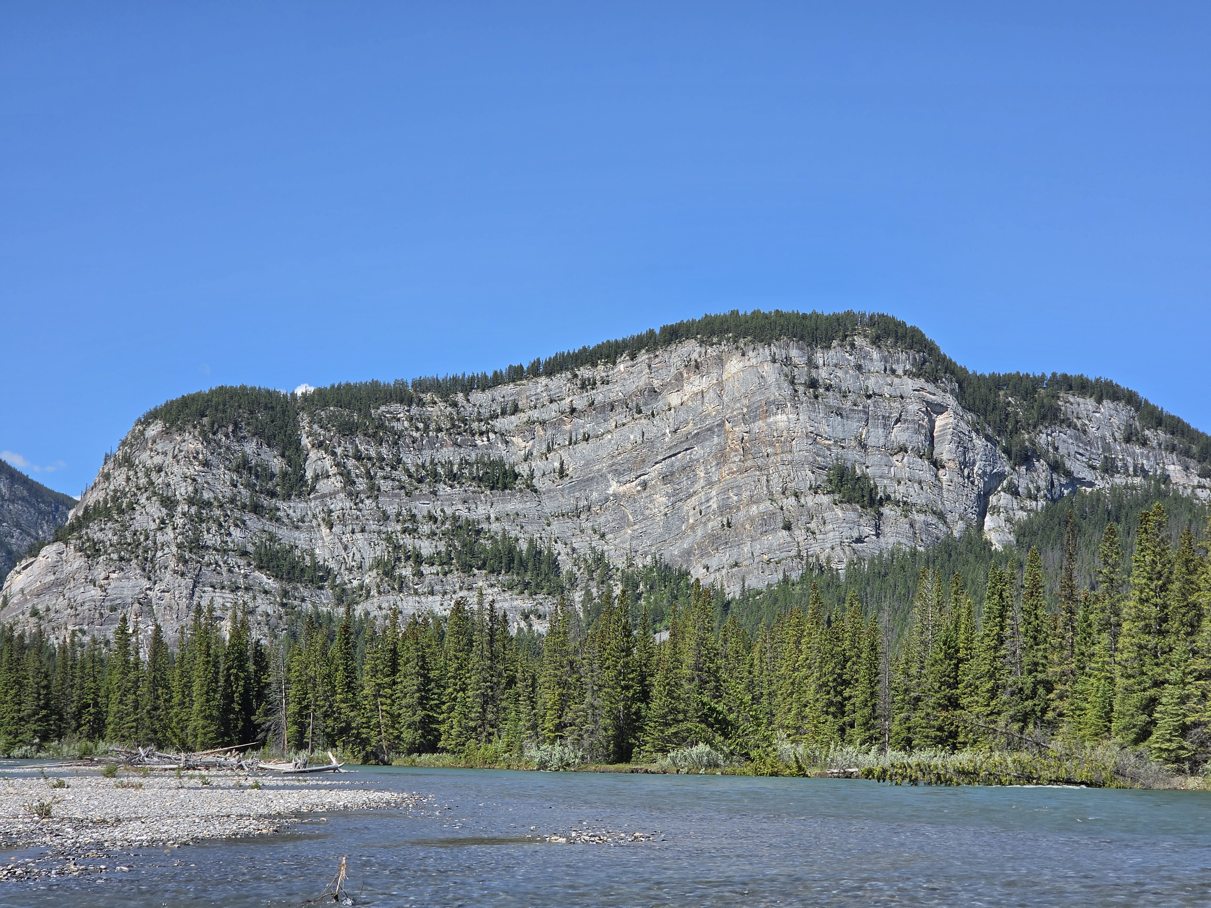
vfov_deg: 21.3
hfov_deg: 28.2
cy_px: 454
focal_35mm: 69
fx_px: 2414
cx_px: 606
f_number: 2.4
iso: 25
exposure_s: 1/848
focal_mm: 7
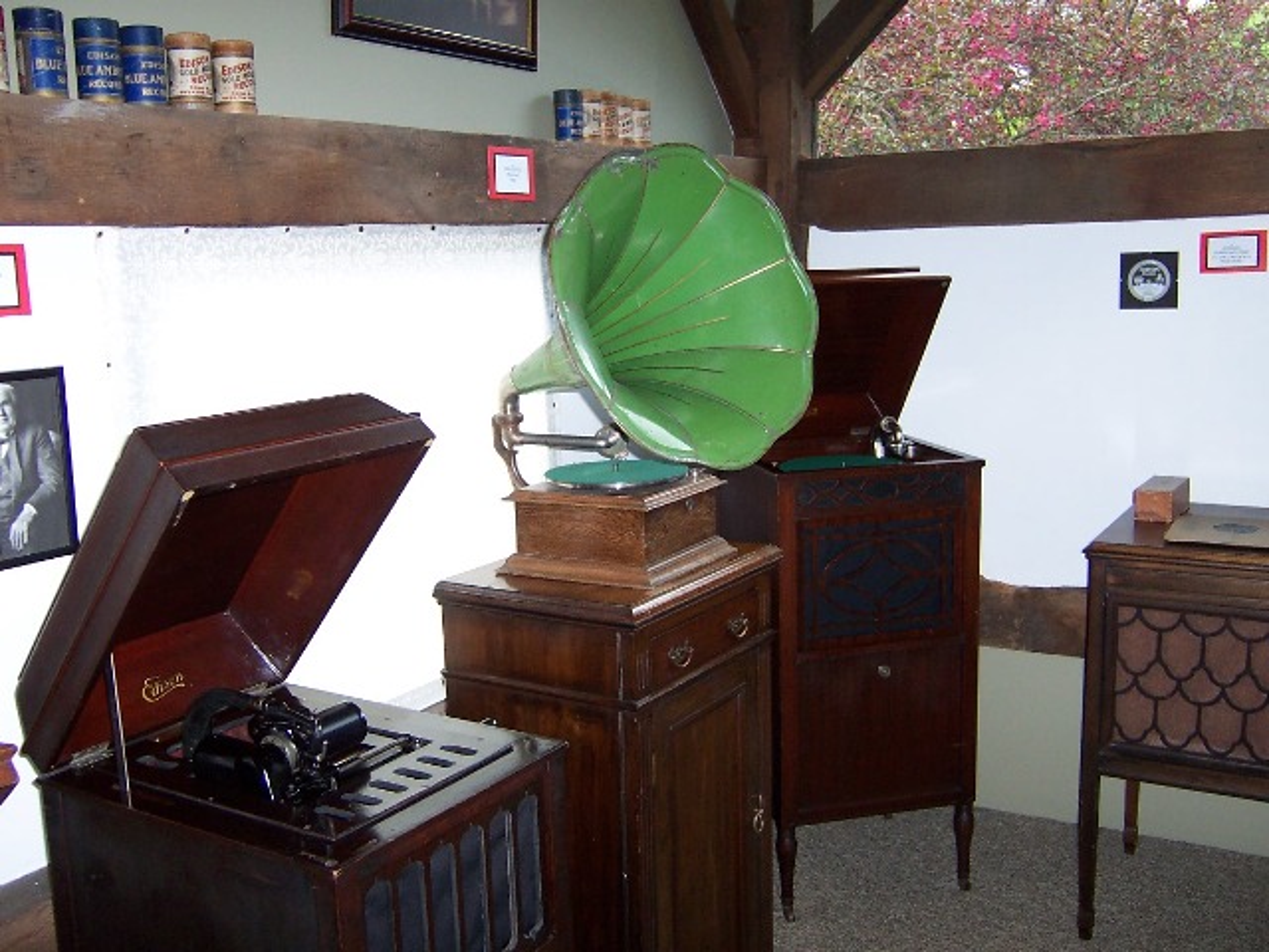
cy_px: 476
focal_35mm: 36
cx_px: 634
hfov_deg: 51.4
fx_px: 1320
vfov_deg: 39.7
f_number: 2.8
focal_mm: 5.6
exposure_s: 1/60
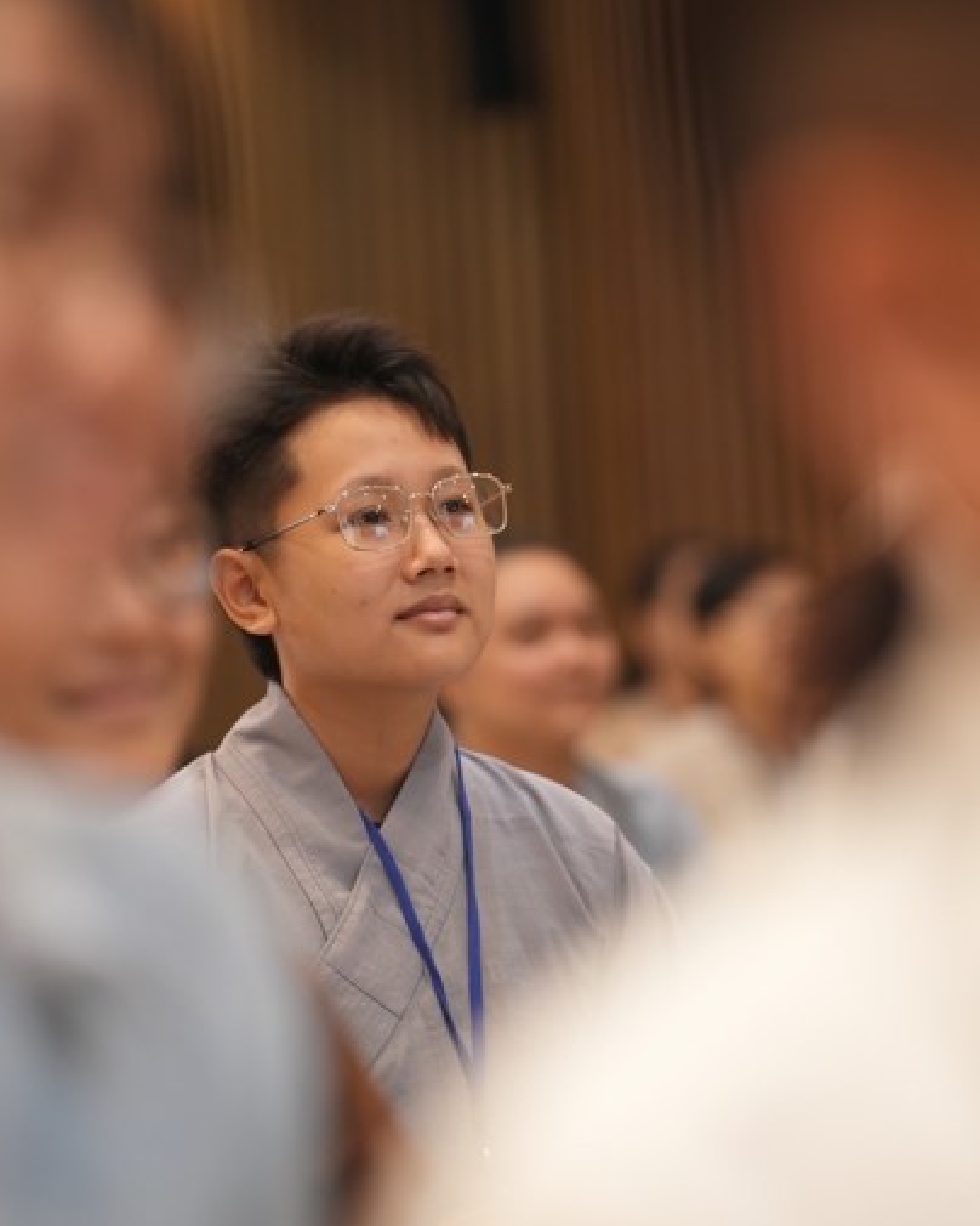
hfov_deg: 8.5
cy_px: 590
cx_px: 477
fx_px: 6562
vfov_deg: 10.7
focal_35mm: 181
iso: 1250
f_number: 2.8
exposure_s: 1/125
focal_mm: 150
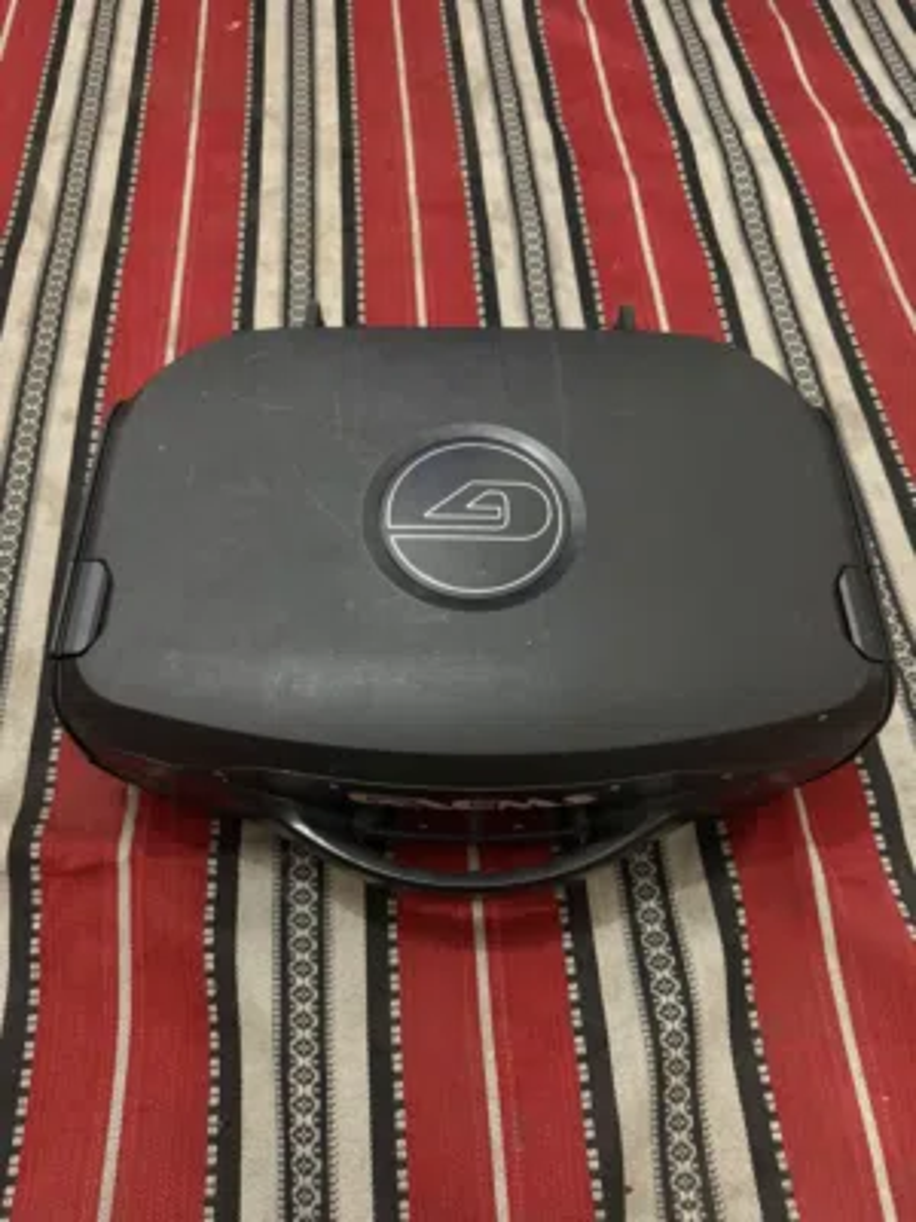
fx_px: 847
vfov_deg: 71.6
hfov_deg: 56.8
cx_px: 458
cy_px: 611
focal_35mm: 24
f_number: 1.78
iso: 800
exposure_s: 1/25
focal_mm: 6.76
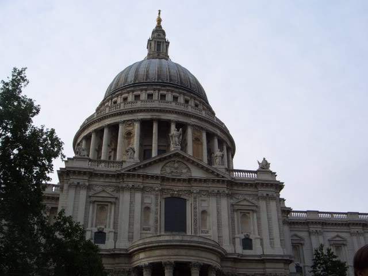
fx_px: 415
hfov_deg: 47.9
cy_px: 138
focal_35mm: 39
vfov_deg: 36.8
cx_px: 184
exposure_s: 1/250
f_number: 4.8
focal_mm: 8
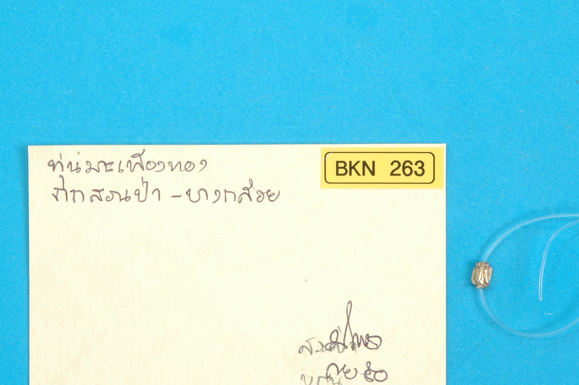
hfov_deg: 13.7
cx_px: 346
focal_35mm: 150
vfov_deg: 9.1
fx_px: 2410
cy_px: 182
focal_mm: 70
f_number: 29
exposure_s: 1/10
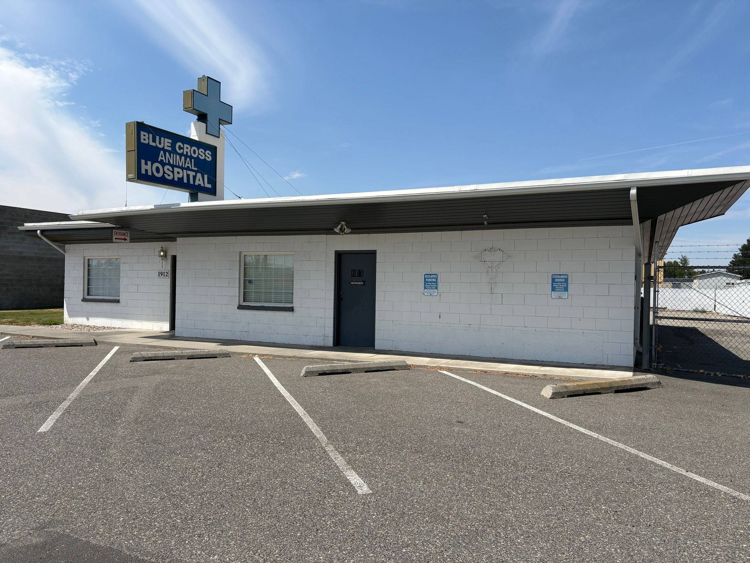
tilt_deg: +0.0
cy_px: 282
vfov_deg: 53.1
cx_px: 375
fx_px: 563
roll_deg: -0.9
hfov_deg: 67.3
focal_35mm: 26
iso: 50
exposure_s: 1/5348
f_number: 1.6
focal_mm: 5.96
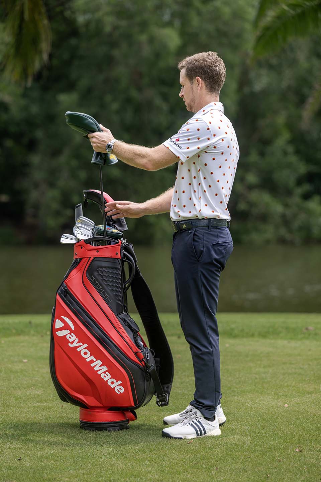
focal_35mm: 135
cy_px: 241
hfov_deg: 10.2
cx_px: 160
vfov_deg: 15.2
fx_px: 1805
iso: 100
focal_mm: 135
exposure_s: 1/640
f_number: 3.5
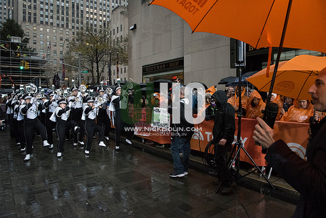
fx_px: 217
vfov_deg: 53.2
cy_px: 109
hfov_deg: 73.7
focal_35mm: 24
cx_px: 163
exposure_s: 1/400
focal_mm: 24
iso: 10000
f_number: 10
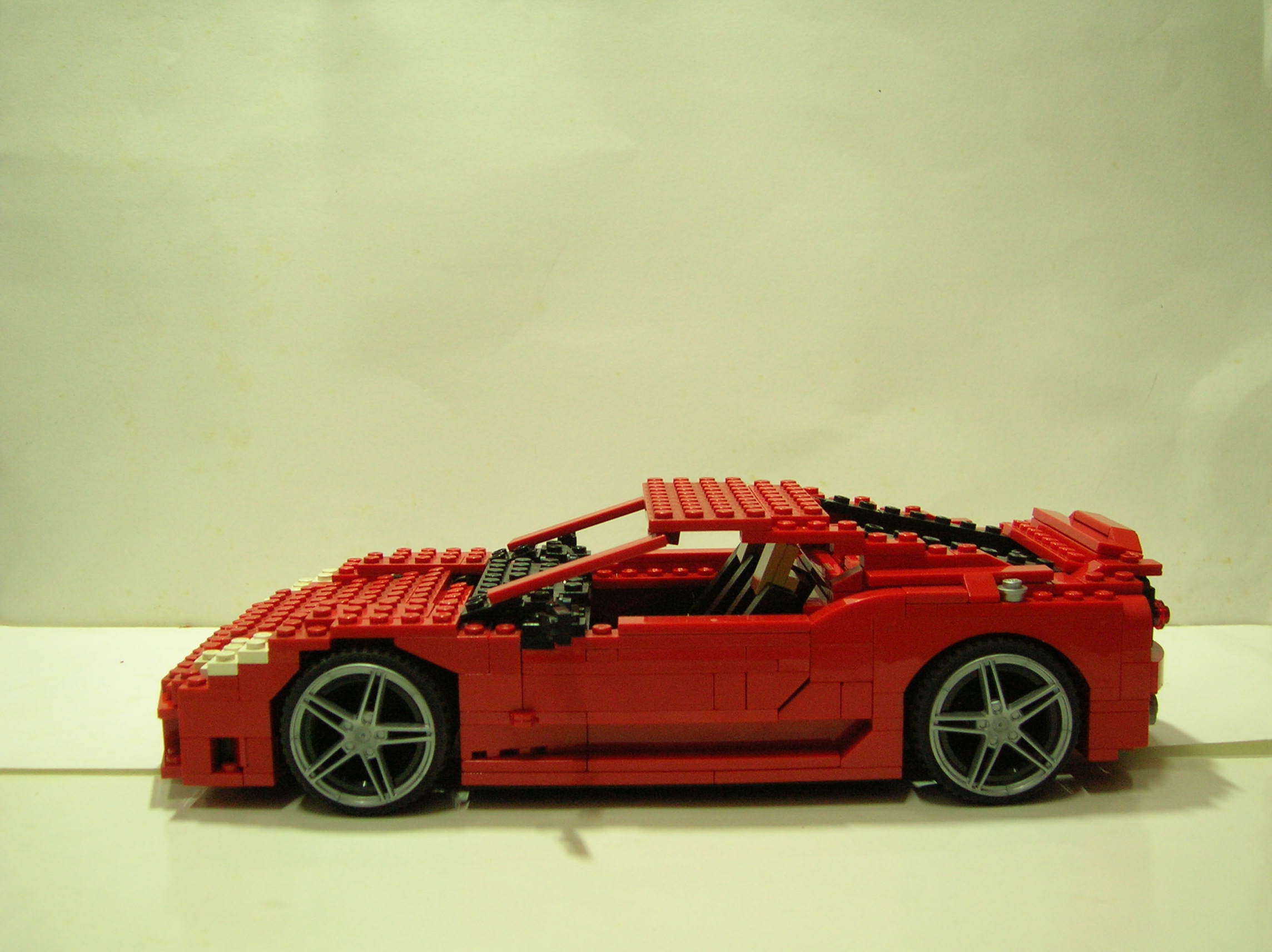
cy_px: 476
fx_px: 1395
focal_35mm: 38
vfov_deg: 37.7
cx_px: 636
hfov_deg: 49.0
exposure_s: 1/3.9
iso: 107
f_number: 3
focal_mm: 6.4
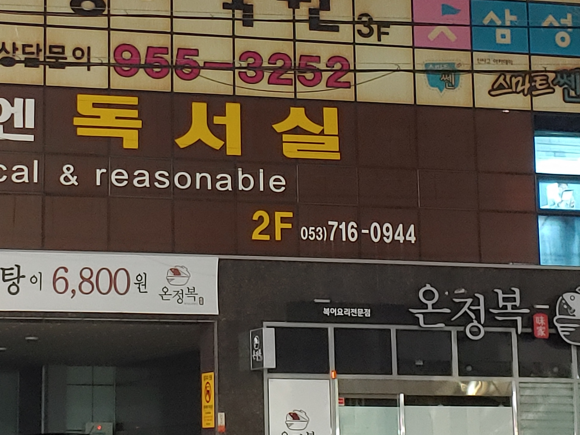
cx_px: 140
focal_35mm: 104
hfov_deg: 18.8
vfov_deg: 14.2
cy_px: 96
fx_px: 1743
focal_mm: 4.23
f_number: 1.5
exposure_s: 1/12
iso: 450
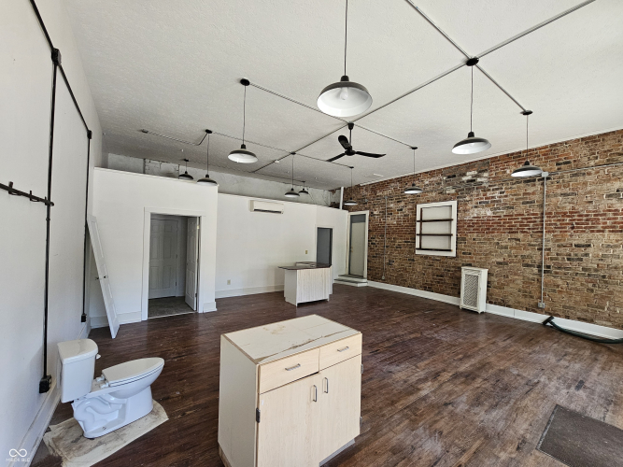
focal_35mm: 13
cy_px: 234
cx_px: 312
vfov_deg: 89.9
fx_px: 234
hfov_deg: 106.2
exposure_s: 1/100
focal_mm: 2.2
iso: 125
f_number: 2.2
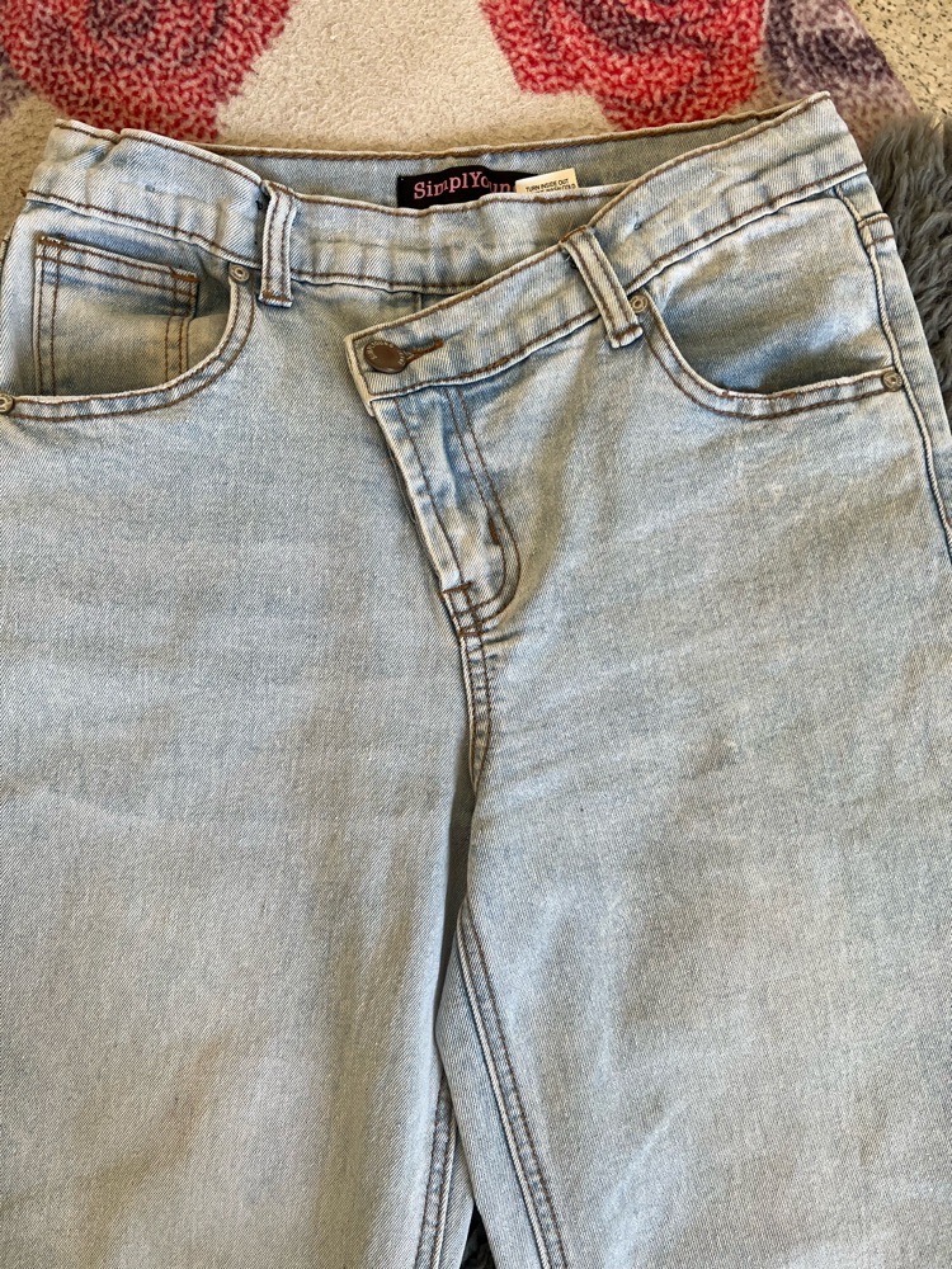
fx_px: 953
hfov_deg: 53.1
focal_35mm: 26
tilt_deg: -85.9
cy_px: 634
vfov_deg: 67.3
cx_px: 476
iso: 100
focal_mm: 5.7
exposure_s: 1/121
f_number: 1.5
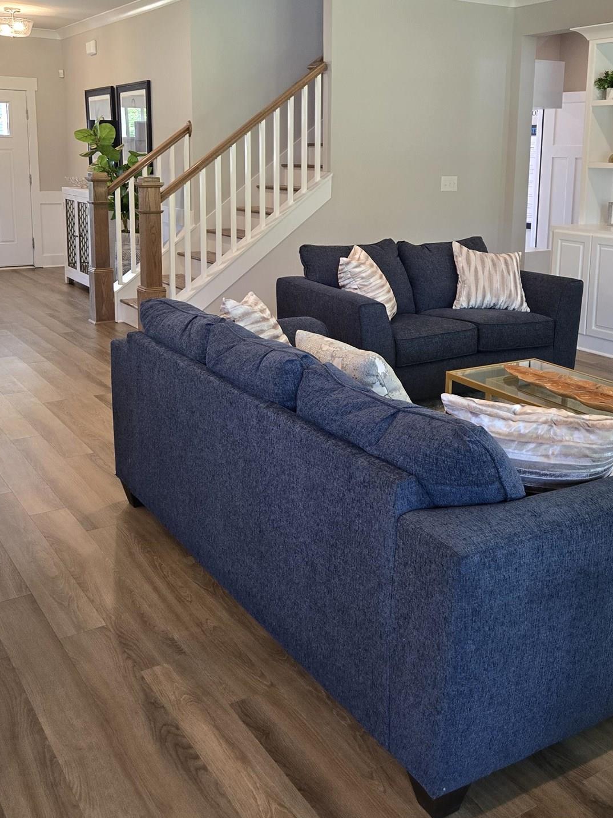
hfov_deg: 38.6
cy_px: 311
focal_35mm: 37
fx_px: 874
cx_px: 342
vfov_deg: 49.7
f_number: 1.8
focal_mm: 5.4
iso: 250
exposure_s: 1/120
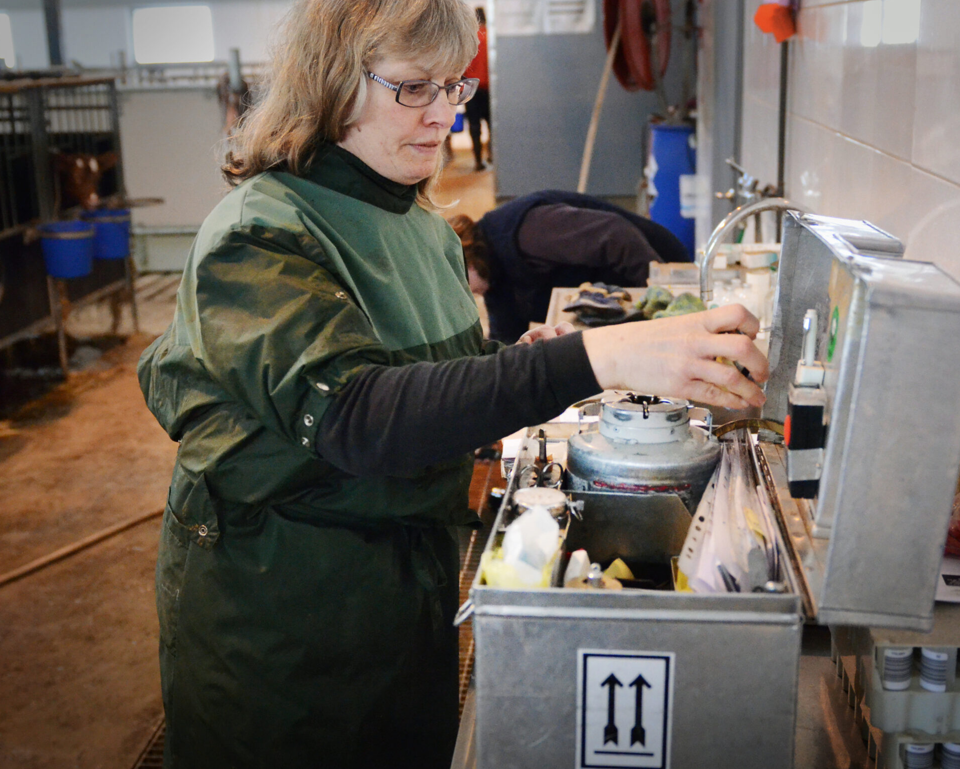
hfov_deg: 41.1
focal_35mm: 45
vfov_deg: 33.4
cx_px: 522
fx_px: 1279
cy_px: 391
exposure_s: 1/320
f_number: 2.8
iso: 5000
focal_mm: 24
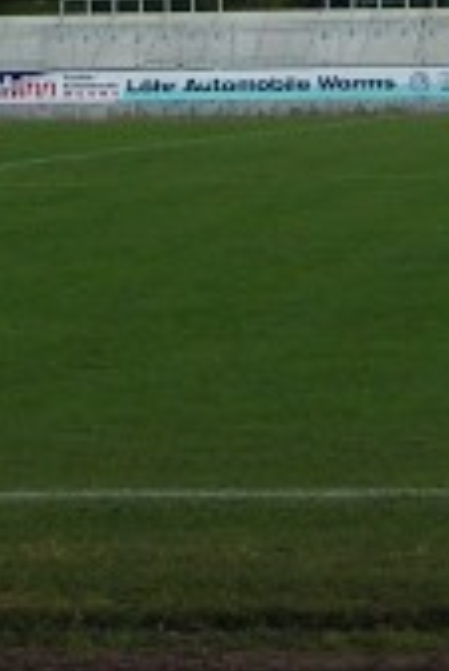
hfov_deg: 7.3
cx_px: 501
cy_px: -258
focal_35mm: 187
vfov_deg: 10.7
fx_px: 3491
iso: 50
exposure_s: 1/400
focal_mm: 5.8
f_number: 5.6
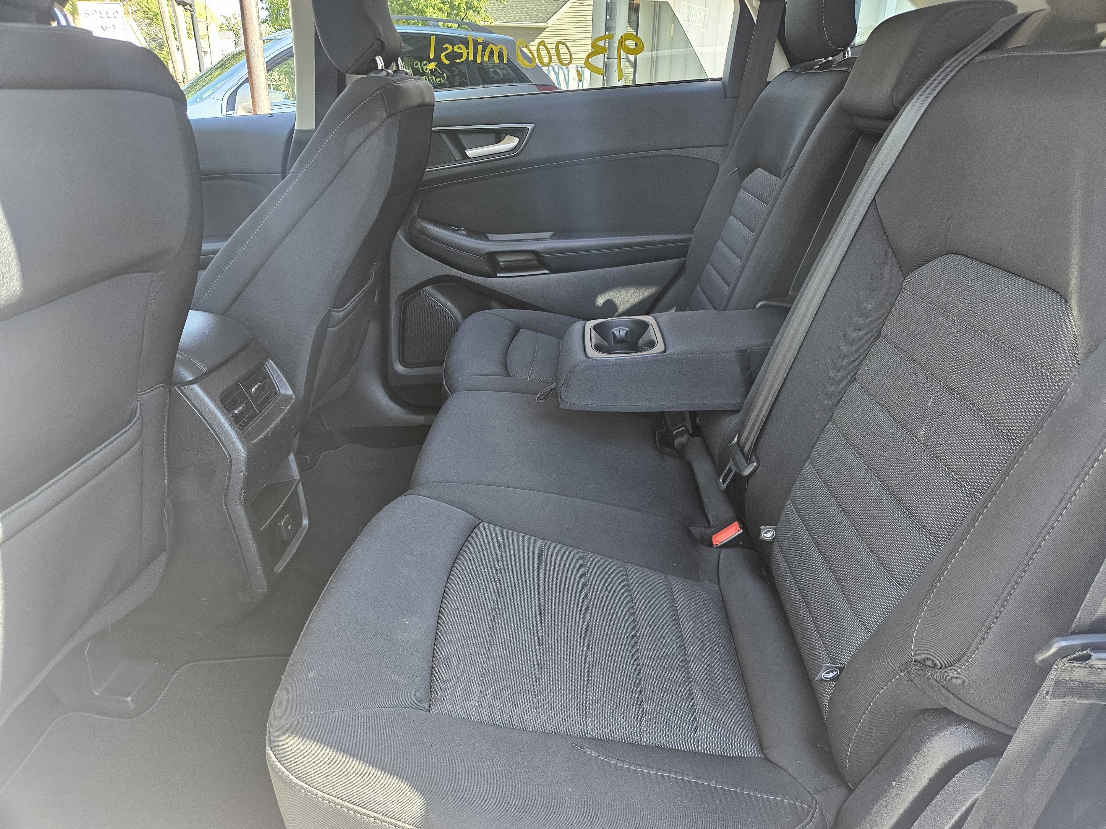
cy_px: 414
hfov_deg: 73.9
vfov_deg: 58.9
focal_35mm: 23
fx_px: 735
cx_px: 553
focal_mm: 5.4
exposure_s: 1/180
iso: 200
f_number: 1.8
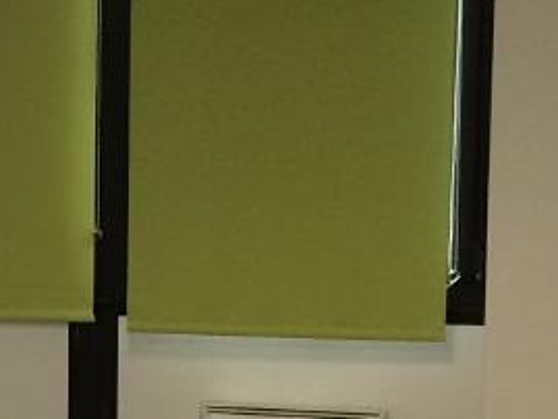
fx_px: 2226
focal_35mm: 138
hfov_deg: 13.5
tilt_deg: -6.9
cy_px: 384
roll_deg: +2.8
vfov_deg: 10.7
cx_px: -284
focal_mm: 4.15
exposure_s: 1/33
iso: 160
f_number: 2.2
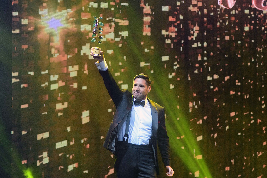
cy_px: 89
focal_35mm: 340
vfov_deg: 4.0
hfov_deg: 6.1
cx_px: 134
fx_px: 2521
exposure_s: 1/640
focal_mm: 170
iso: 2000
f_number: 2.8
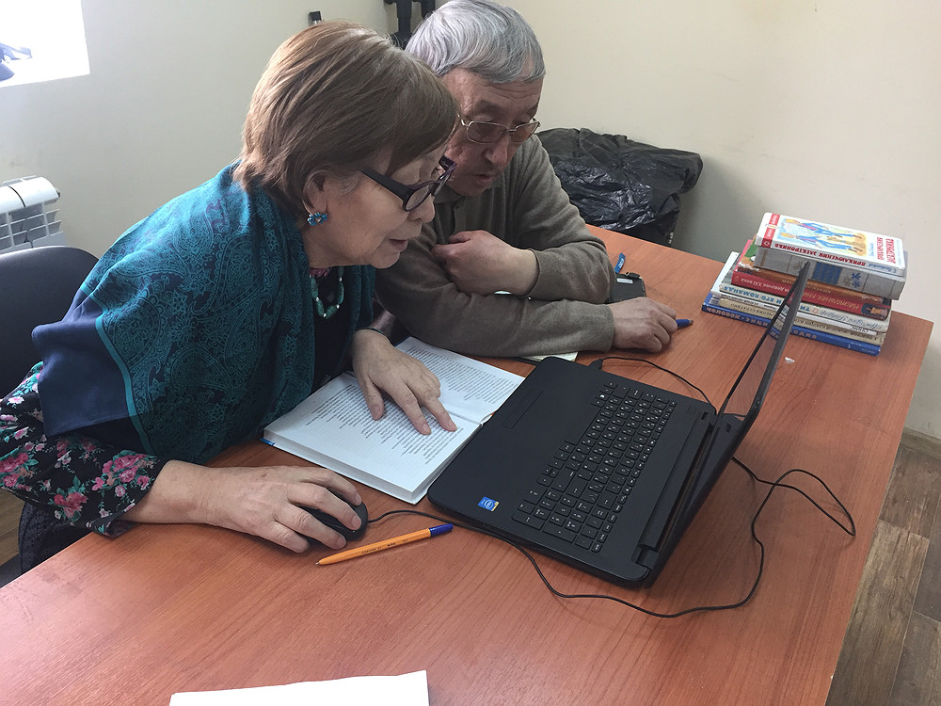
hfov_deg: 61.7
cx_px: 470
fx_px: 788
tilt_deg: -29.6
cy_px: 353
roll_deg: -2.2
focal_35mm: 29
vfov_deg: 48.2
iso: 64
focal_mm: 4.15
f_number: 2.2
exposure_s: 1/33
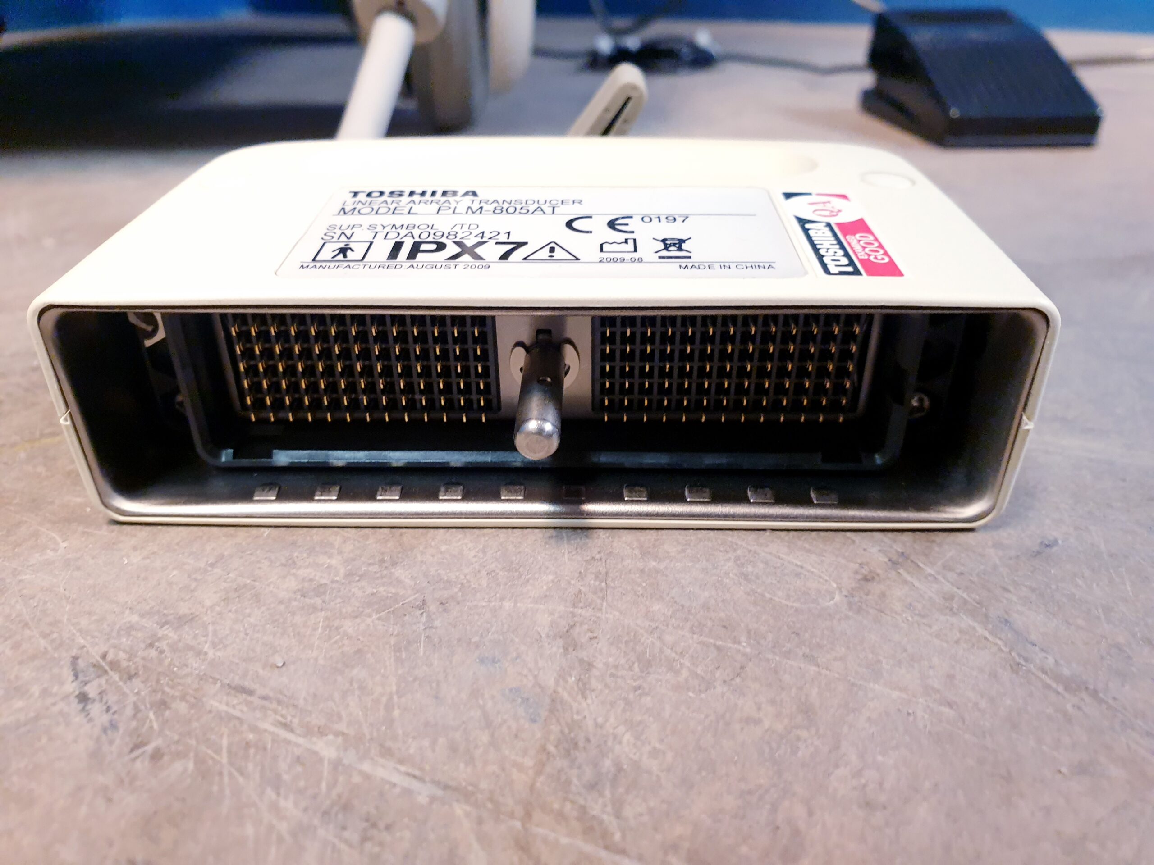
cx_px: 577
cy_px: 432
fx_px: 867
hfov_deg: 67.3
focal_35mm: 26
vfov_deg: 53.1
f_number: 2.4
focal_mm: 4.3
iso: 320
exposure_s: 1/33
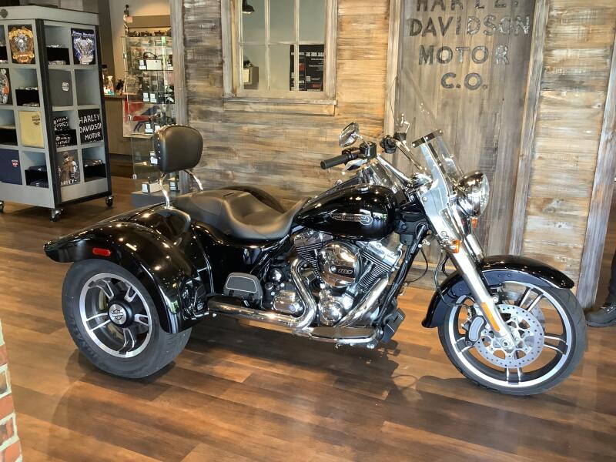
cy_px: 231
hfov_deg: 58.4
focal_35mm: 31
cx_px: 308
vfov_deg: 45.4
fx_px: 552
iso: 250
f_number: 2.4
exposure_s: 1/50
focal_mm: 3.3
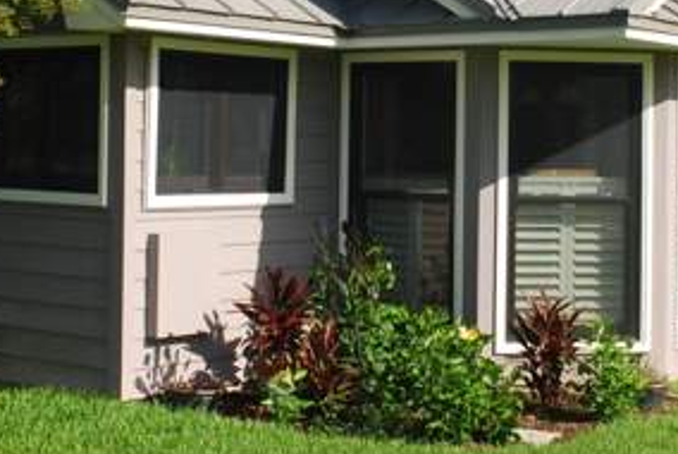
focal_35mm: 76
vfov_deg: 17.8
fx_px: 1433
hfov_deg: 26.6
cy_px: 90
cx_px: 384
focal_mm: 18
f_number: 7.1
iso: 100
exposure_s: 1/200
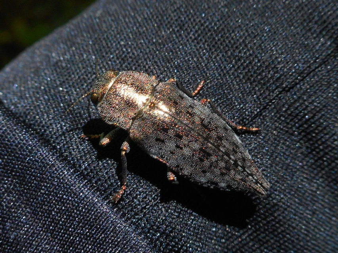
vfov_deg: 41.8
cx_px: 169
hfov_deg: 54.0
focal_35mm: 34
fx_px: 332
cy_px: 126
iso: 110
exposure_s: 1/30
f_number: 4.2
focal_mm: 6
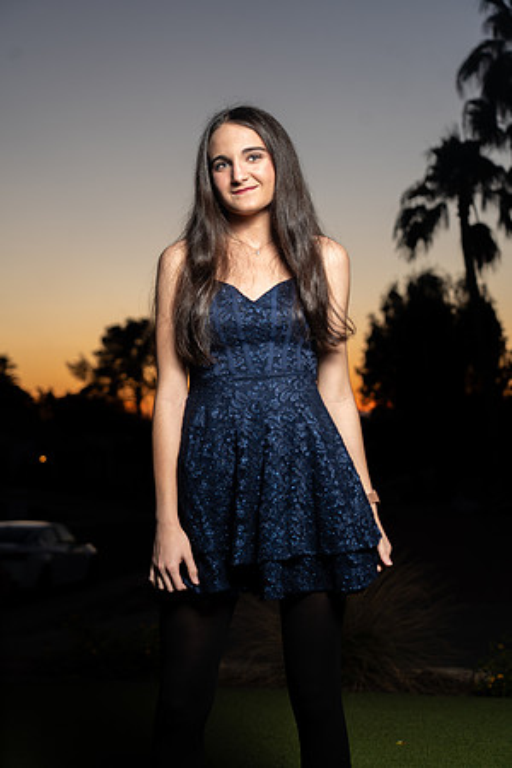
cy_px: 384
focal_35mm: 56
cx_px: 256
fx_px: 1195
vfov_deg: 35.6
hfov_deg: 24.2
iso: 100
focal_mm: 56
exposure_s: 1/200
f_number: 4
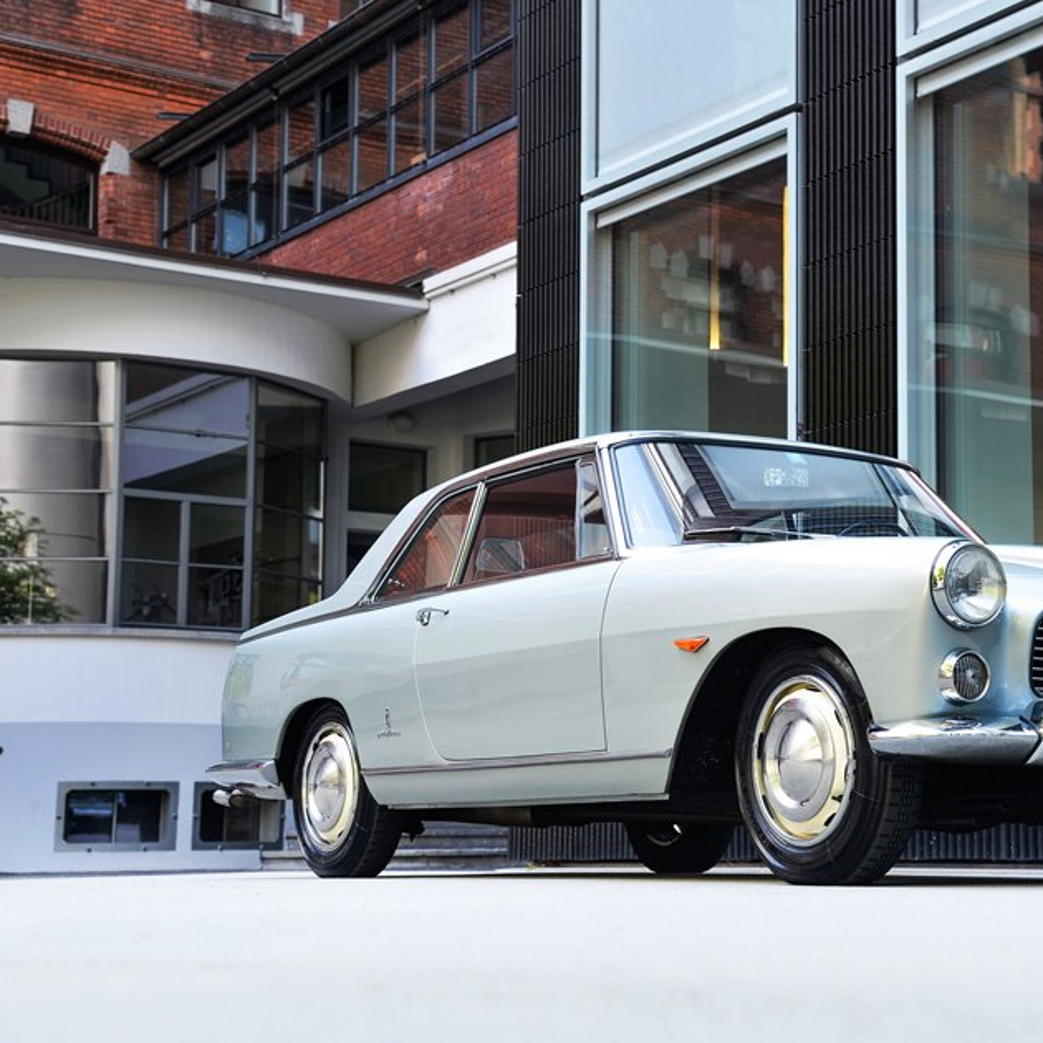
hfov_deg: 25.5
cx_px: 752
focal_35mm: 67
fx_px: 2284
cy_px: 520
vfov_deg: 25.7
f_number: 5.6
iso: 250
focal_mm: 52
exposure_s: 1/80
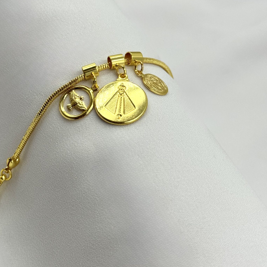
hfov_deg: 24.3
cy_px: 126
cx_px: 101
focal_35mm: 71
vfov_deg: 24.3
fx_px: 620
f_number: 1.78
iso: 64
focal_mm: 6.76
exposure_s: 1/1043
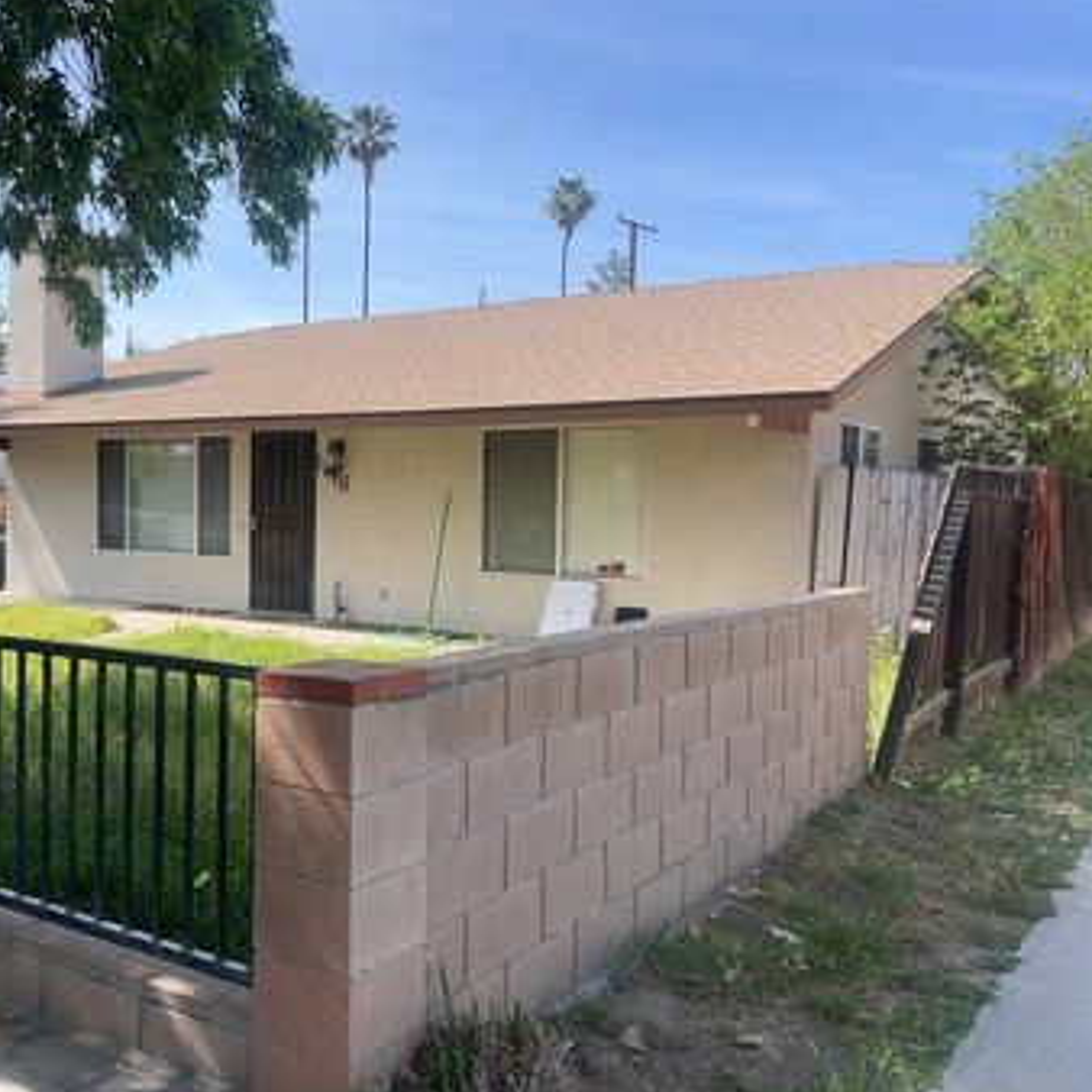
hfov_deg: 47.8
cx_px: 381
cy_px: 541
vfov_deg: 48.5
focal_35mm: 34
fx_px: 1213
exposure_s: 1/2353
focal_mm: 5.7
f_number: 1.5
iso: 50
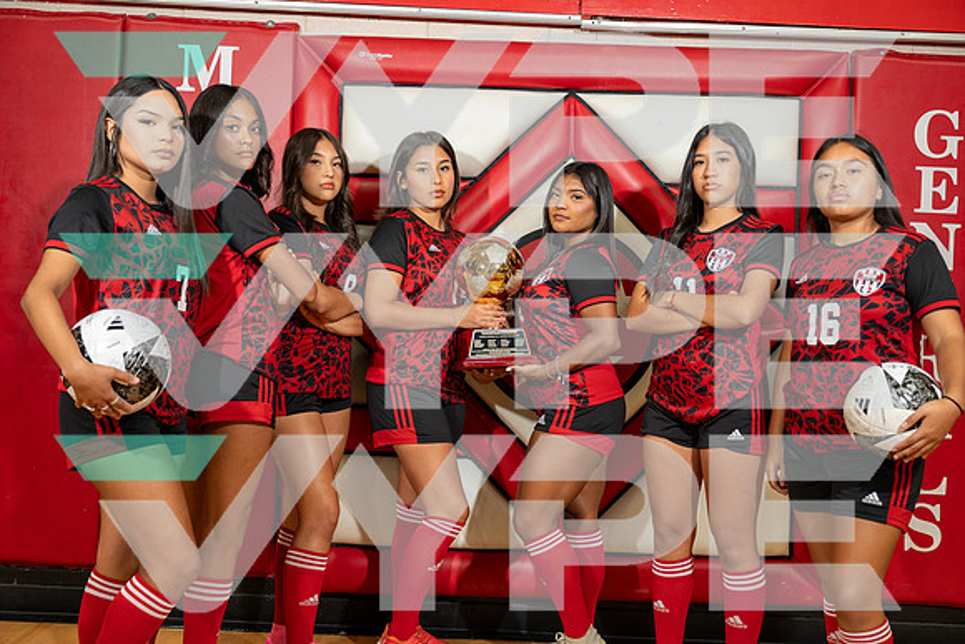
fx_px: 1099
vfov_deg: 32.6
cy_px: 322
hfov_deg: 47.4
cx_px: 482
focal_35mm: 41
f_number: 4
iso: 1000
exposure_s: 1/250
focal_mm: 41
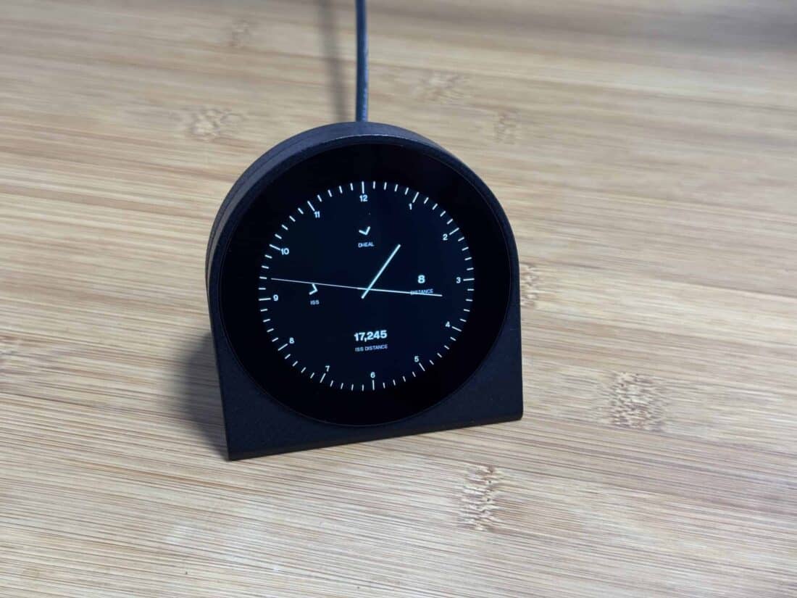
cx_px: 398
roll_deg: -0.8
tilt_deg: -43.6
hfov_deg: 39.7
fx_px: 1105
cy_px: 299
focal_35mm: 48
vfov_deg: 30.3
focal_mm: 6.76
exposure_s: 1/60
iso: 100
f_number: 1.78
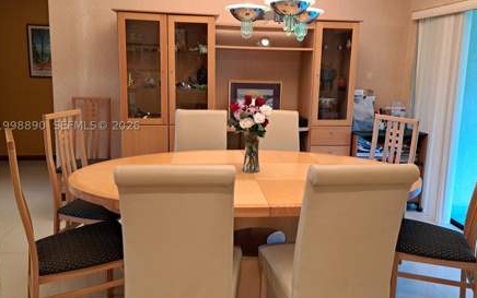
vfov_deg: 44.4
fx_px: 364
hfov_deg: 66.4
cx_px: 241
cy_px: 126
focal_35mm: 28
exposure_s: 1/60
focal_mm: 5.23
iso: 500
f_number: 1.8
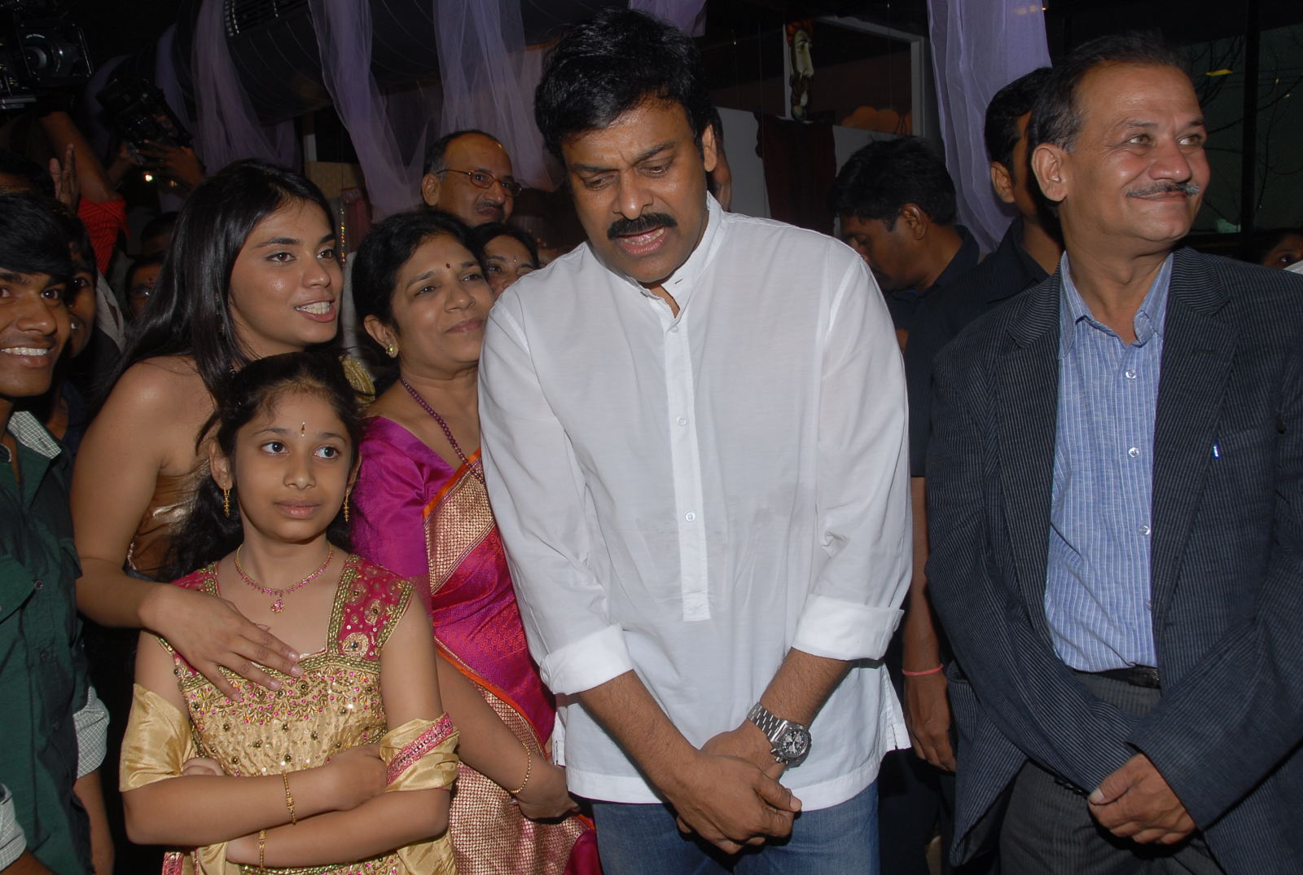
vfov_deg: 43.8
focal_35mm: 30
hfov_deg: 61.8
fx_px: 1088
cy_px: 438
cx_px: 652
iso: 200
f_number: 9
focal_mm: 20
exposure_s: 1/125
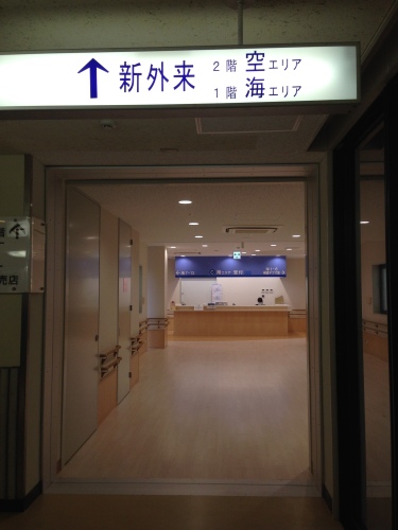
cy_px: 265
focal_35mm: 33
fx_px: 506
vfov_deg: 55.4
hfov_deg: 42.9
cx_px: 199
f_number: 2.4
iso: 80
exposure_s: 1/120
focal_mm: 4.12
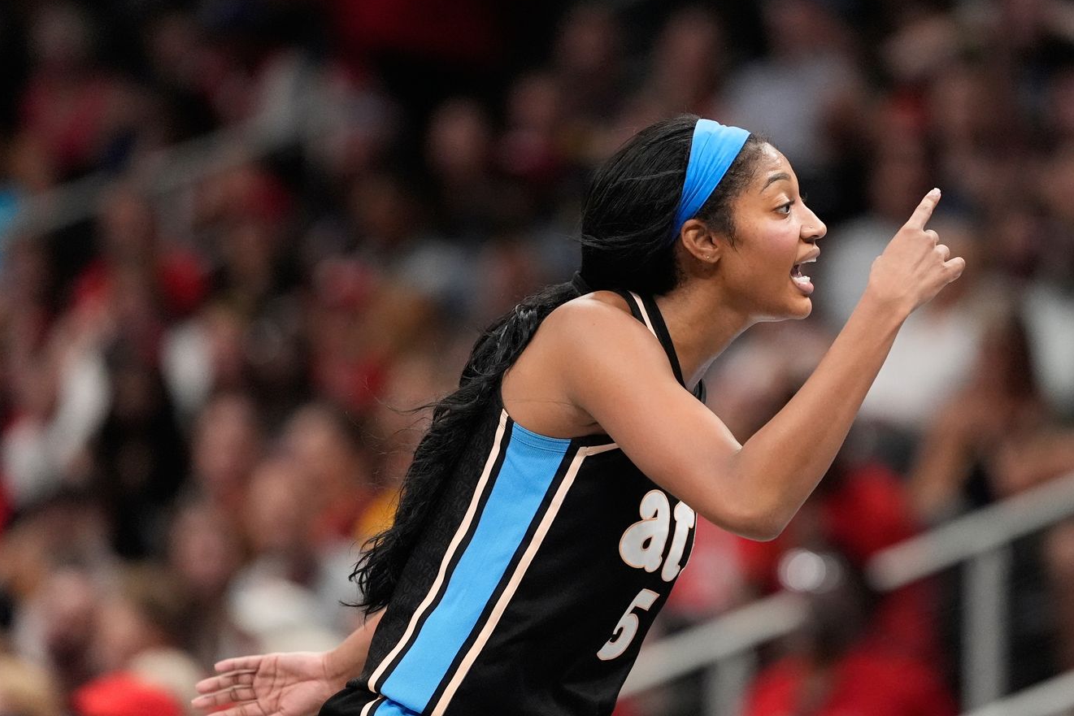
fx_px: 13873
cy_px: 425
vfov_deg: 3.0
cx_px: 646
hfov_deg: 4.4
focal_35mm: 465
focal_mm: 300
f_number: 2.8
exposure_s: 1/2000
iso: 5000
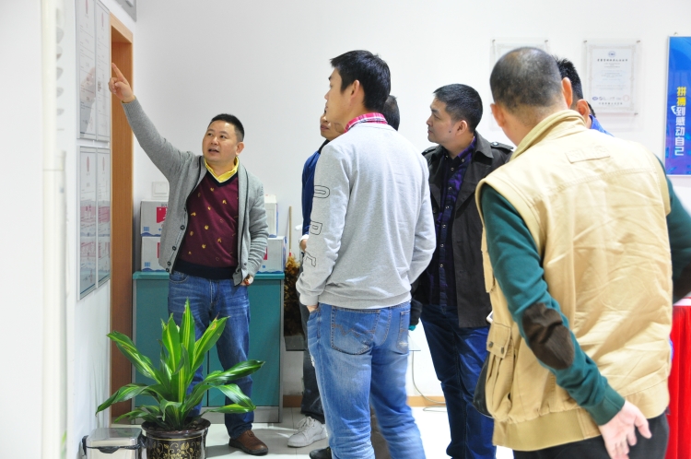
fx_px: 1093
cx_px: 346
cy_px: 230
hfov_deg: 35.1
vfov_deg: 23.7
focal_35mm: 57
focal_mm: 38
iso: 800
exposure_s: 1/15
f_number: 6.3
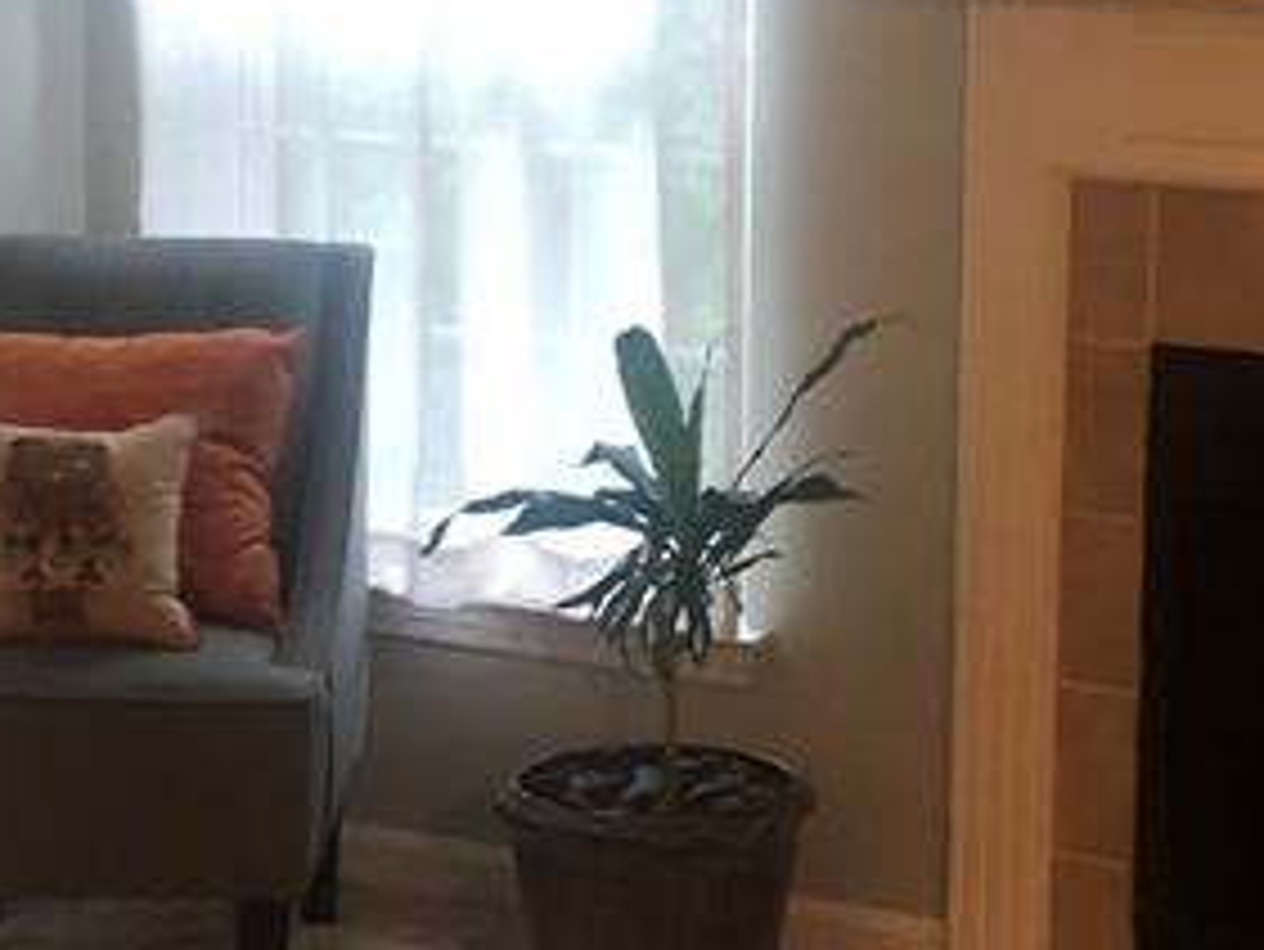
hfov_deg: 19.1
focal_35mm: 102
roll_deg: -0.8
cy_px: 230
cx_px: 990
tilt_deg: -8.4
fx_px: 3726
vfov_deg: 14.5
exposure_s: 1/13
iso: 100
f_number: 1.8
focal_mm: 3.99
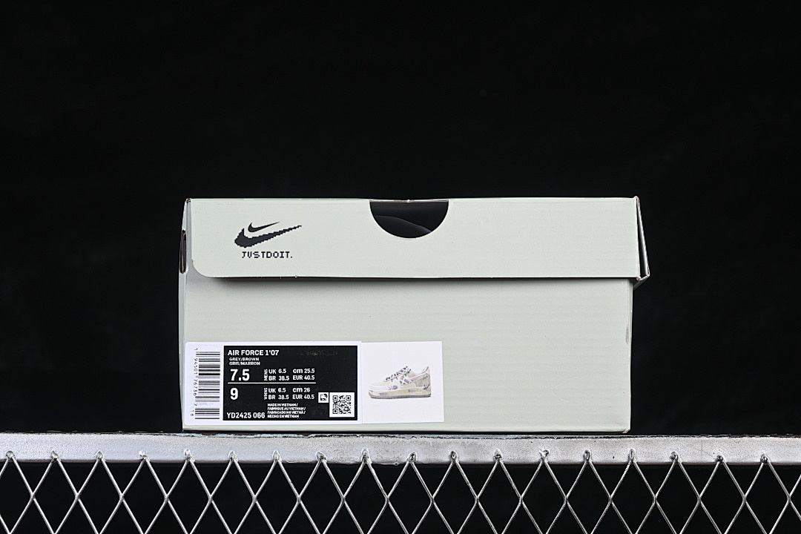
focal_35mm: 75
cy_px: 267
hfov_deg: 27.0
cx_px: 400
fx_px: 1669
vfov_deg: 18.2
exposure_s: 1/60
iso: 160
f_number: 7.1
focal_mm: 50
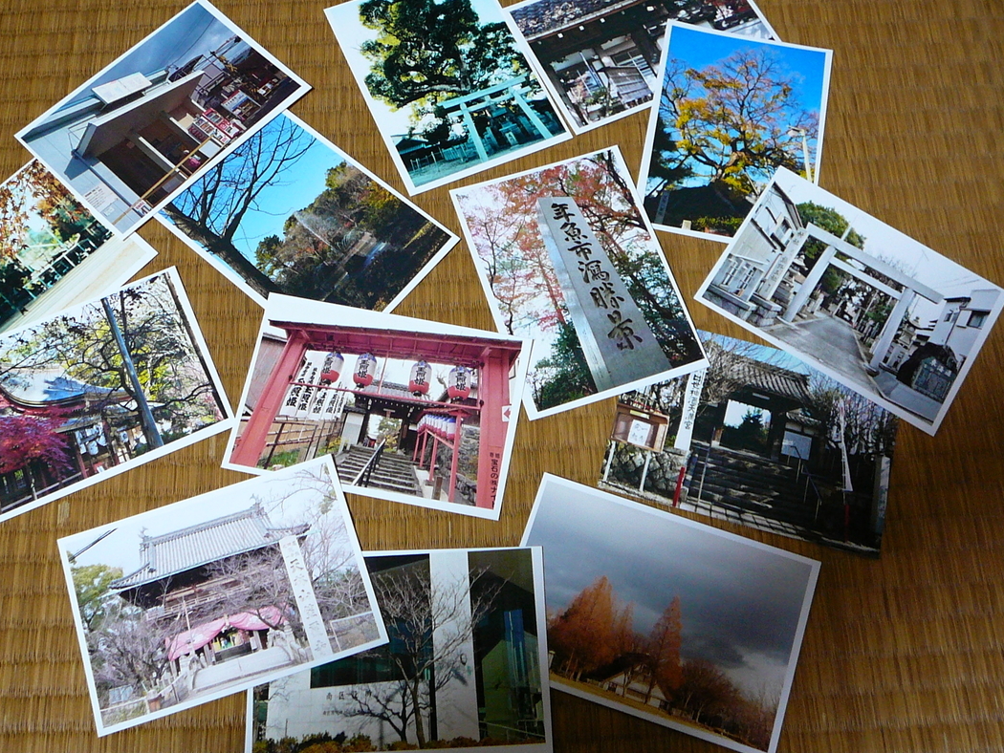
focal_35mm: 40
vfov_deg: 36.0
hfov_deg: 46.7
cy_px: 352
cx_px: 448
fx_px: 1160
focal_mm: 5.2
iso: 200
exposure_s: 1/8
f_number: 2.8
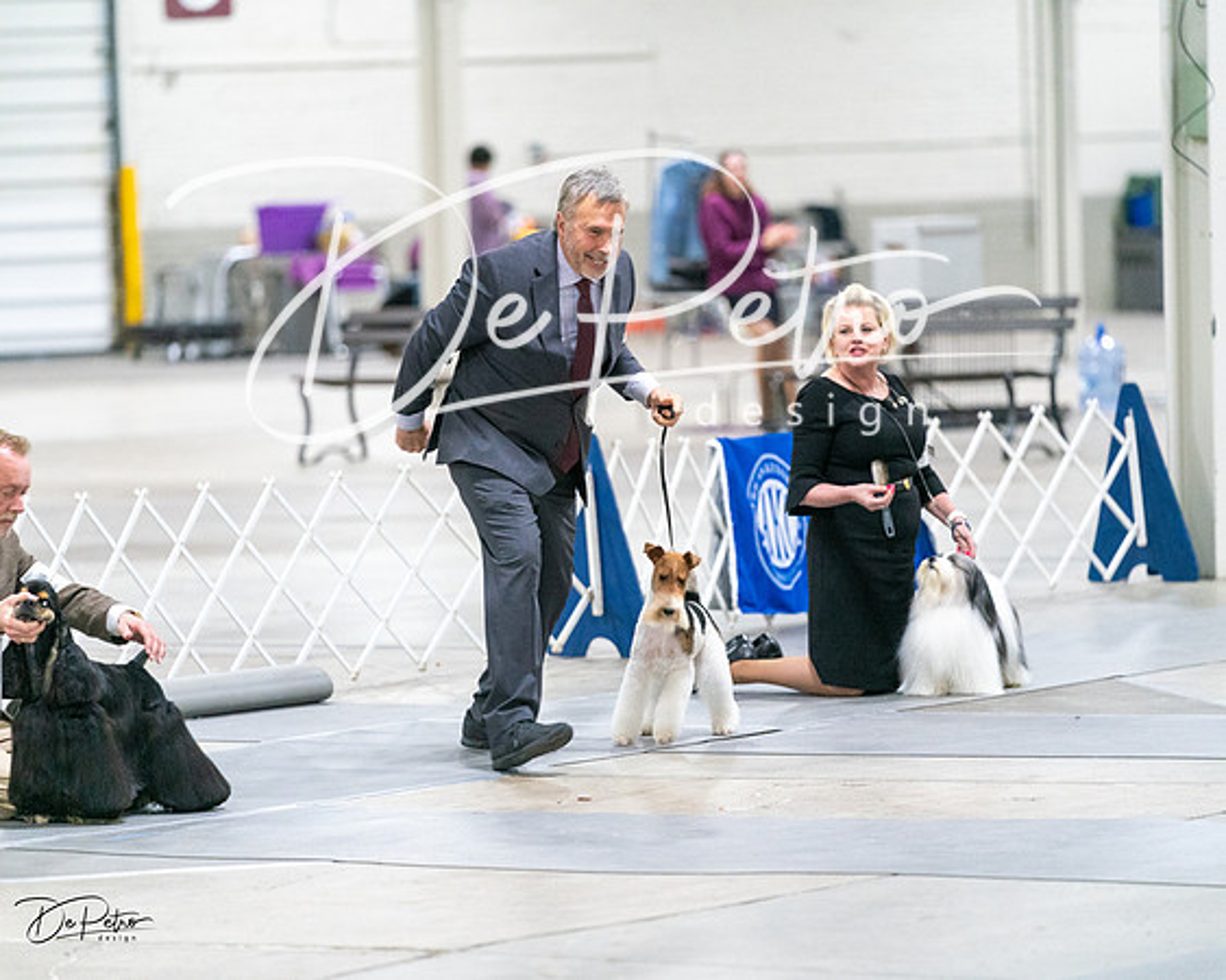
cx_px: 613
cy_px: 490
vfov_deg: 7.4
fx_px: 7598
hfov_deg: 9.2
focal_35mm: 209
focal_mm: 186
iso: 4000
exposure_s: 1/200
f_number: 2.8
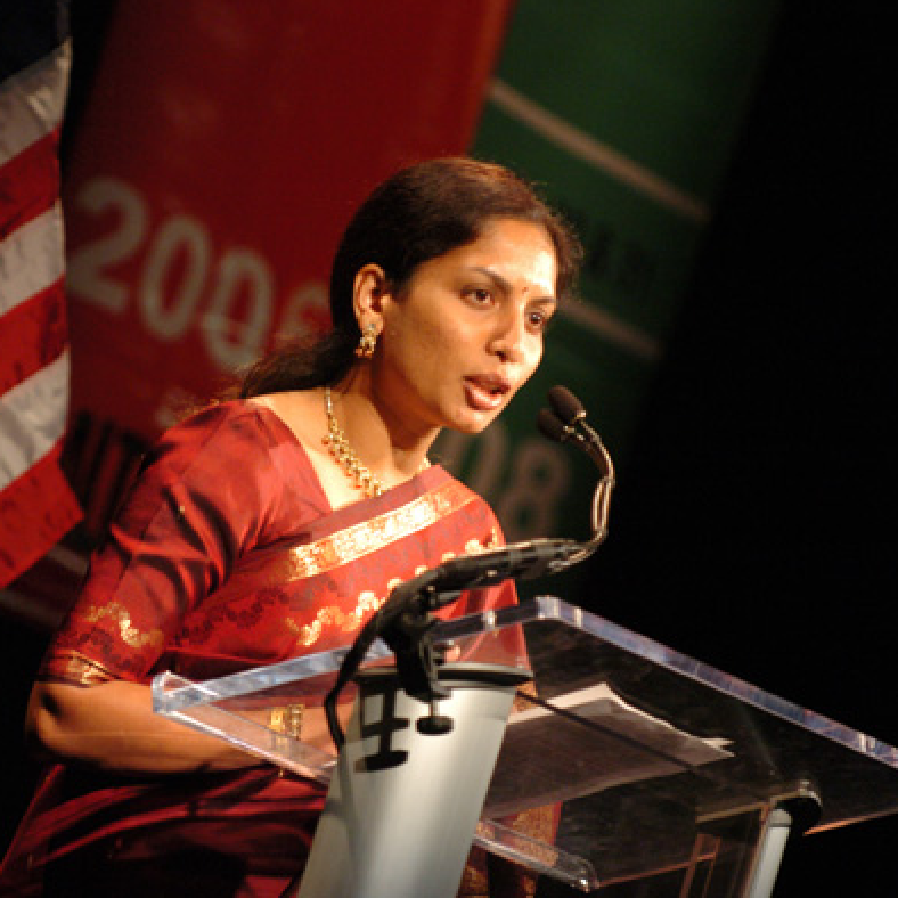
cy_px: 448
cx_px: 376
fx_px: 11358
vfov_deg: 4.5
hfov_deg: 4.5
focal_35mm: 387
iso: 800
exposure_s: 1/80
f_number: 2.8
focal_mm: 200
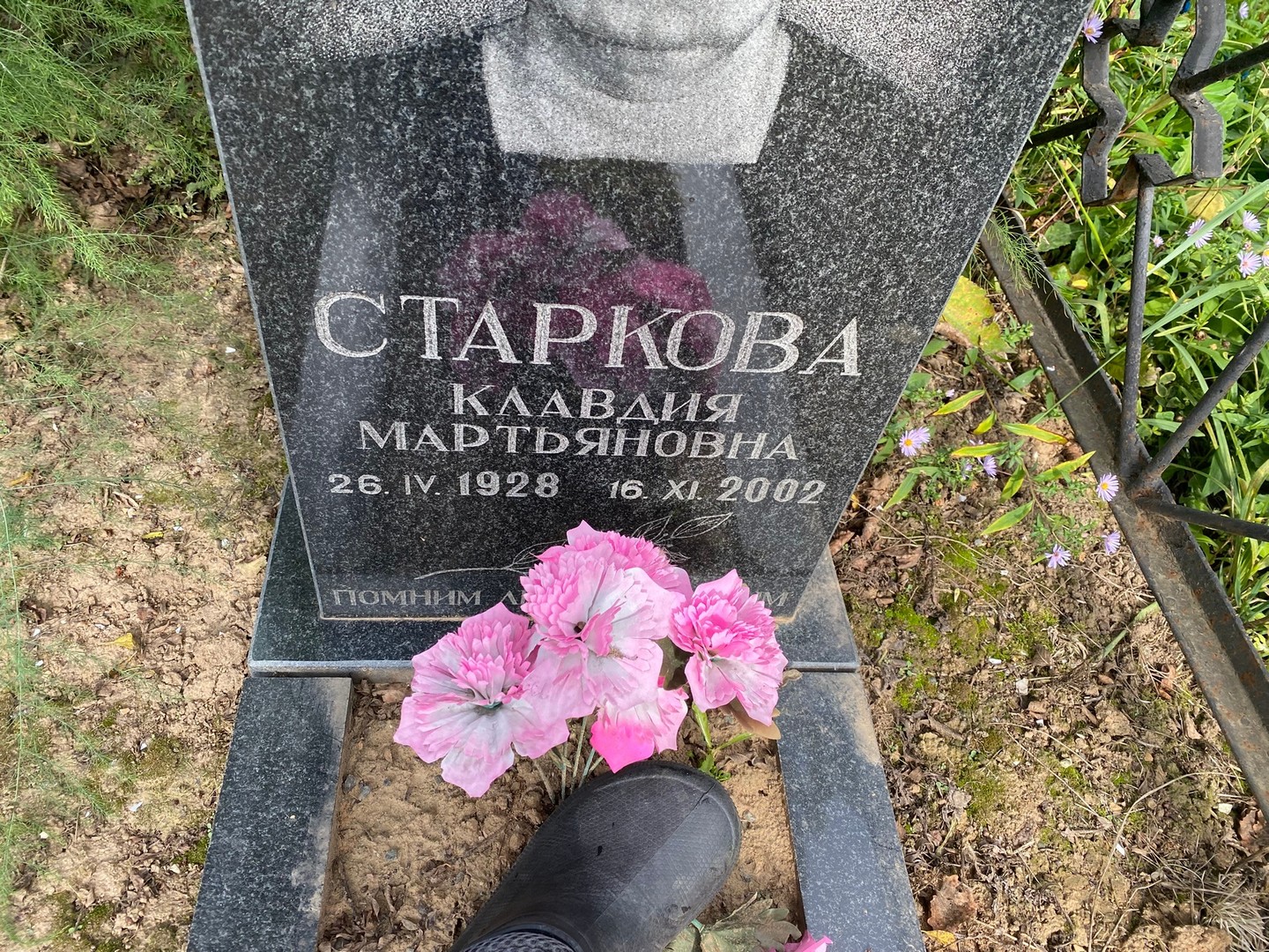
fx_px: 953
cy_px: 476
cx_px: 634
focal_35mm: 26
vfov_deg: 53.1
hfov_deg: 67.3
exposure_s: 1/355
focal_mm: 4.25
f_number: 1.8
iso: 32
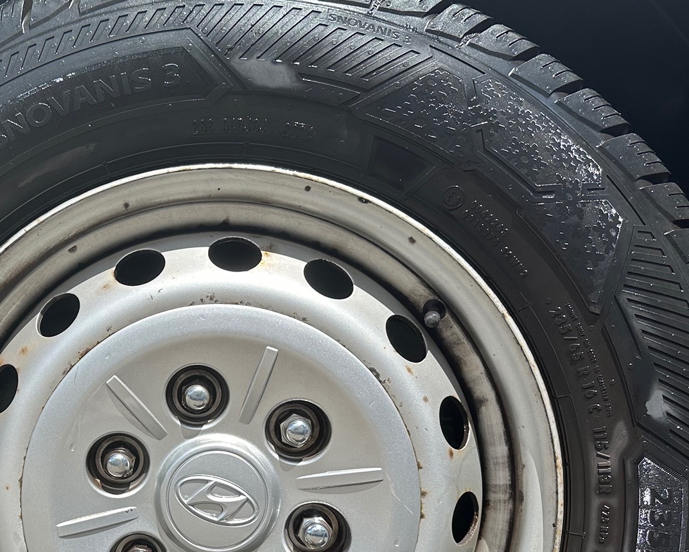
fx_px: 897
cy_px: 382
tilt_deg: -4.4
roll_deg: -7.6
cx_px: 127
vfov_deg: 33.8
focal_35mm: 44
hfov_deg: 40.1
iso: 80
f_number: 1.78
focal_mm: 6.86
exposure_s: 1/2353
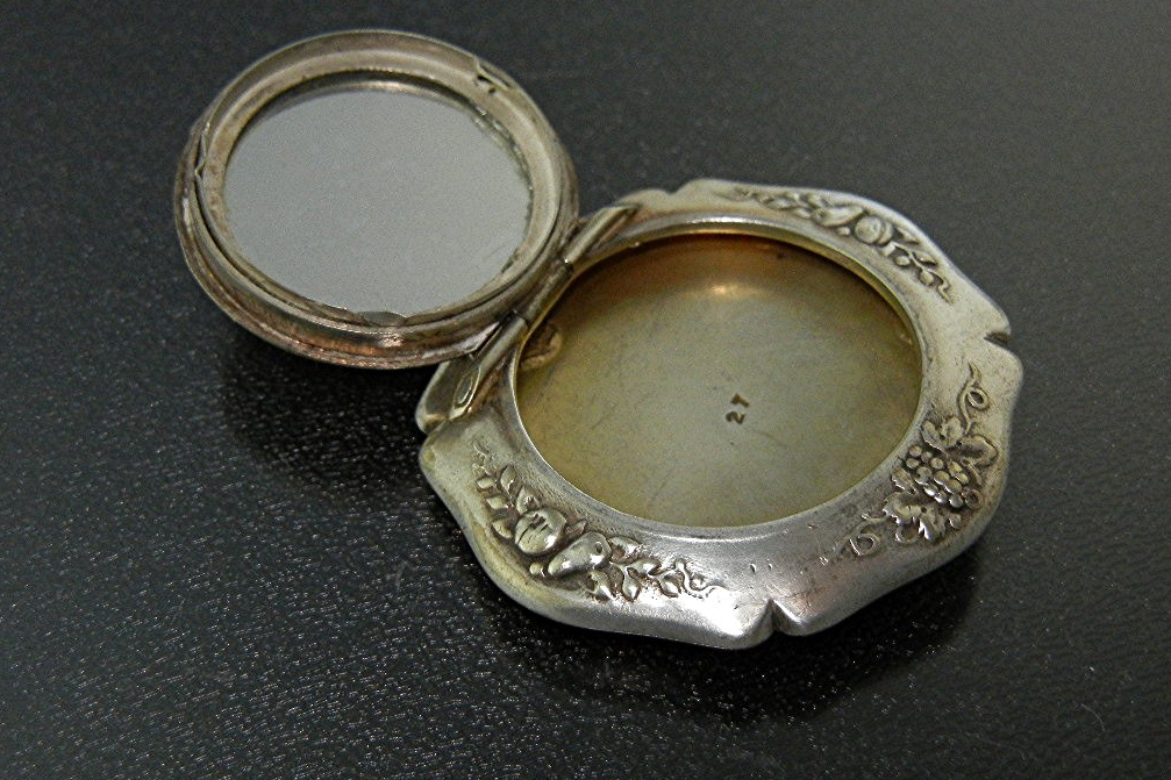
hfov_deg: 36.3
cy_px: 358
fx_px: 1789
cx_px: 583
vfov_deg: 24.6
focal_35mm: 55
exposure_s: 1/30
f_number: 7.8
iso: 488
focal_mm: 9.3
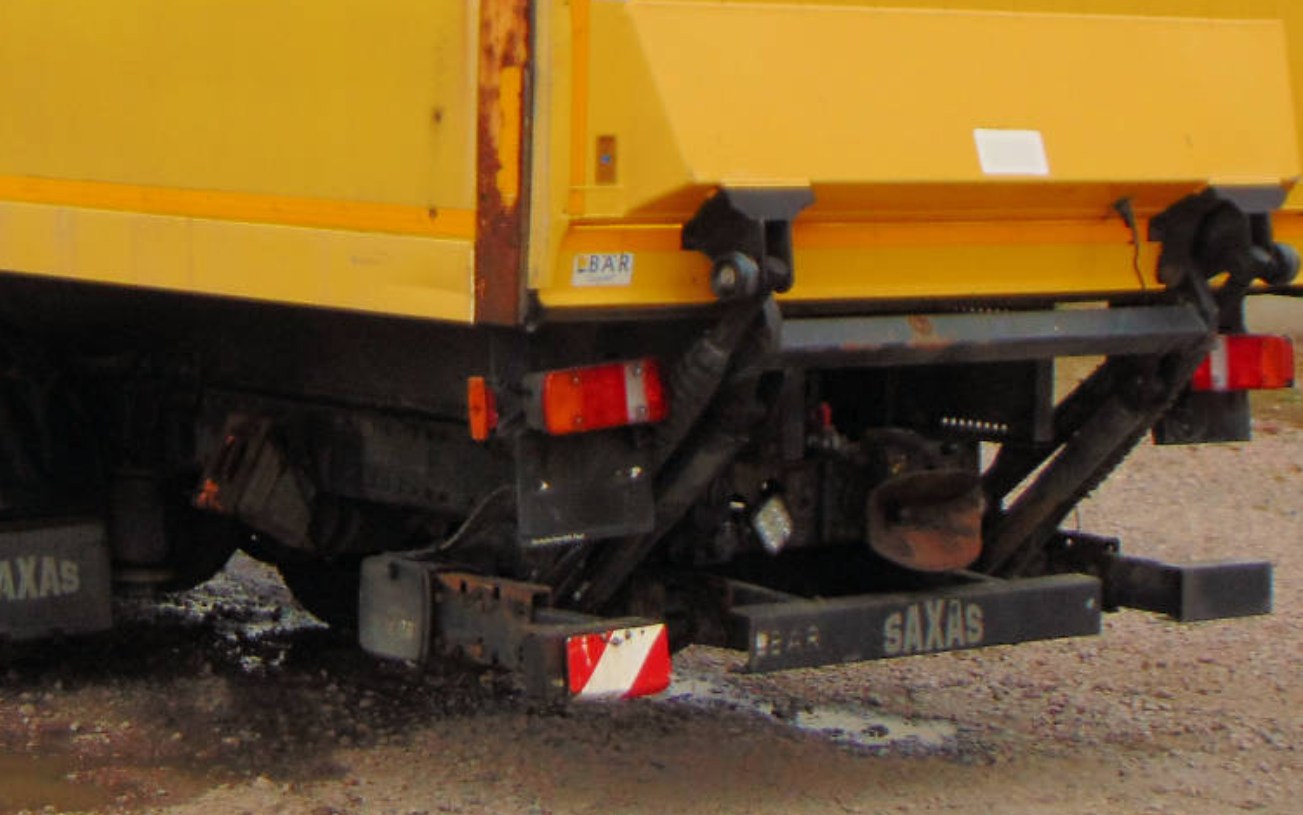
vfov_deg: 11.4
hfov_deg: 18.2
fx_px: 4013
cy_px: -92
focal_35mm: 113
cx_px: 151
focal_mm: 9
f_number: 3.5
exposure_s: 1/320
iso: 80
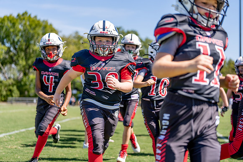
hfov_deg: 28.7
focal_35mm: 70
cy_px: 81
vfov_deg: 19.4
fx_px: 475
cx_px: 122
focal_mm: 70
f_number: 2.8
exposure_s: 1/1250
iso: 100
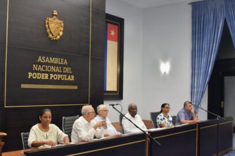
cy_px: 78
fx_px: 274
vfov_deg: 31.9
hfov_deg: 46.4
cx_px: 118
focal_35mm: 42
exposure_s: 1/100
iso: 800
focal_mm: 28
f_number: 4.5
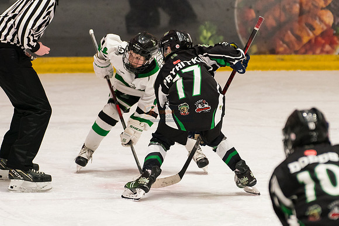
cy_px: 101
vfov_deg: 4.1
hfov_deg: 6.2
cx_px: 184
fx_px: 3144
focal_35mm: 334
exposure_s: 1/1000
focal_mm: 150
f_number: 2.8
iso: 2000
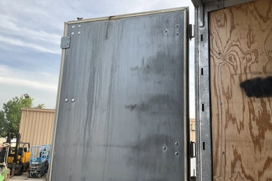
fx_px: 234
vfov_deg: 42.3
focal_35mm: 31
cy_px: 94
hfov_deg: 60.3
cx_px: 138
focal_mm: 3
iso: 25
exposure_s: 1/322
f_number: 1.8
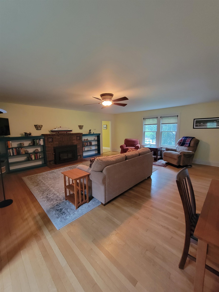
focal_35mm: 13
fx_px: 110
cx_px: 110
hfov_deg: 89.9
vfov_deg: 106.2
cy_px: 146
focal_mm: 2.2
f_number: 2.2
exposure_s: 1/24
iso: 640
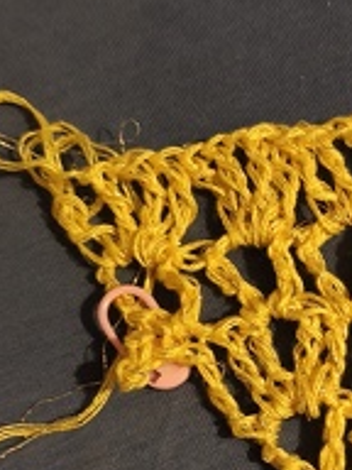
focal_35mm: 85
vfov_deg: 22.7
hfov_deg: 16.9
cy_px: 375
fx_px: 1152
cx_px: 376
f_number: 1.7
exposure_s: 1/16.7
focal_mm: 6.06
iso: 5000
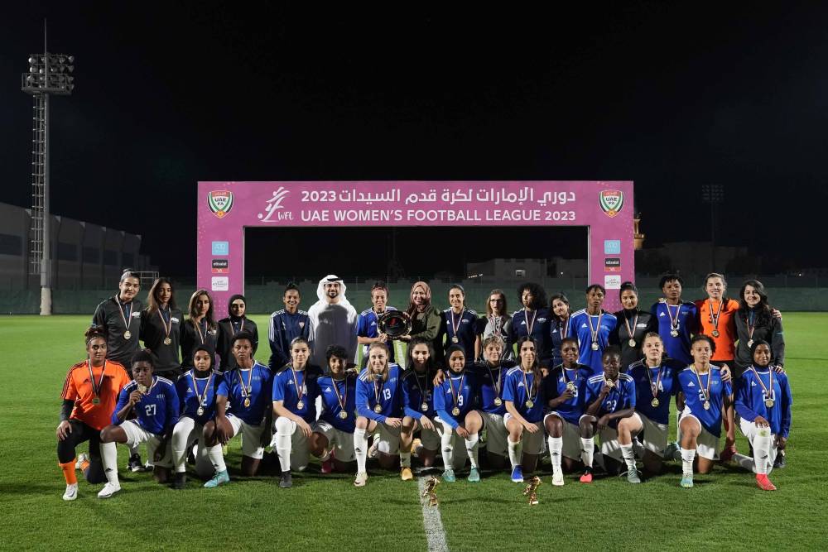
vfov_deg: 42.3
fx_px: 713
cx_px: 414
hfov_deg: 60.3
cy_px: 276
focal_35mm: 31
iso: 10000
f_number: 5.6
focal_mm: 31
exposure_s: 1/640
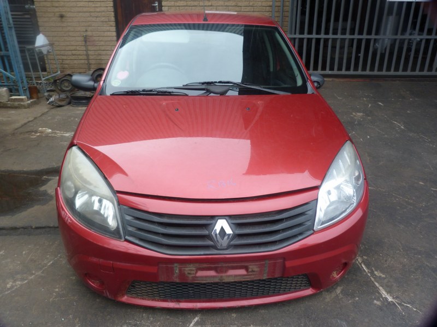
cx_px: 218
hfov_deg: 69.4
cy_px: 164
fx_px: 316
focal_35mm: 25
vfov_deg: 54.9
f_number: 3.2
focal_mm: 4.5
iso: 80
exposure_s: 1/125
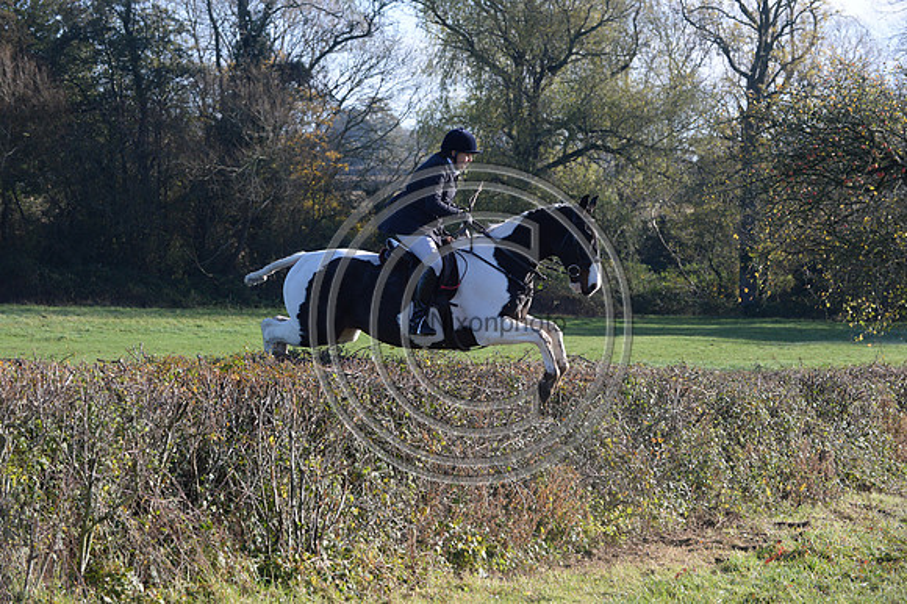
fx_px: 2644
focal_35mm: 105
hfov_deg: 19.5
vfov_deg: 13.0
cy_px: 302
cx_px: 454
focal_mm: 105
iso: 1000
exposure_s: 1/1250
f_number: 5.6
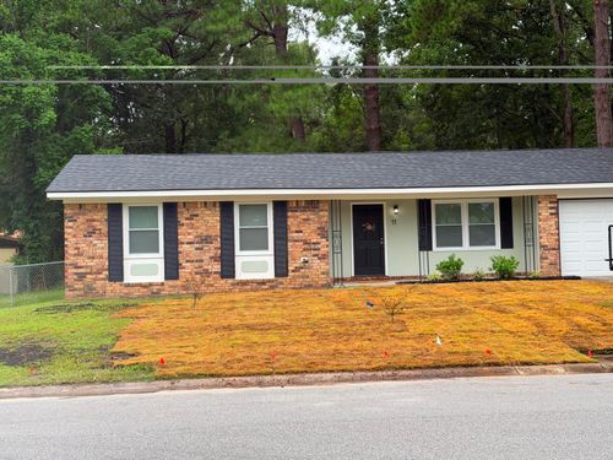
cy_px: 230
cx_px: 306
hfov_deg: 39.7
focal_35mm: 48
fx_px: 850
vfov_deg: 30.3
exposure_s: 1/587
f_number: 1.78
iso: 64
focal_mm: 6.76
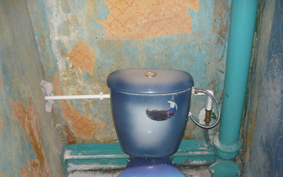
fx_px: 278
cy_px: 108
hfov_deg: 54.0
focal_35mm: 36
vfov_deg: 35.2
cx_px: 138
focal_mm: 5.5
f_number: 2.8
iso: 100
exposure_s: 1/30
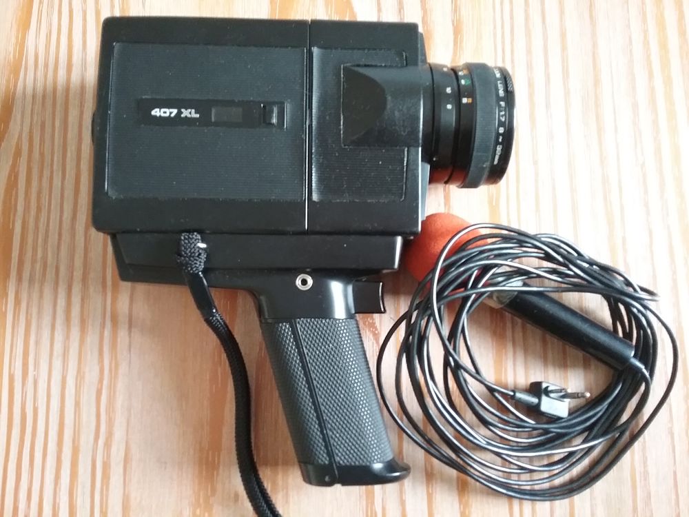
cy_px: 258
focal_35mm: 31
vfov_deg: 45.4
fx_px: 617
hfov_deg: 58.4
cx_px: 344
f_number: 2.2
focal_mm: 3.3
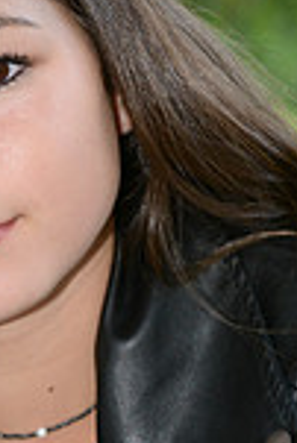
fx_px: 5506
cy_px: 434
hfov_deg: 3.1
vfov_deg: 4.6
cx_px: -34
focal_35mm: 446
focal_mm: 116
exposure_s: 1/160
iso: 640
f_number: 7.1
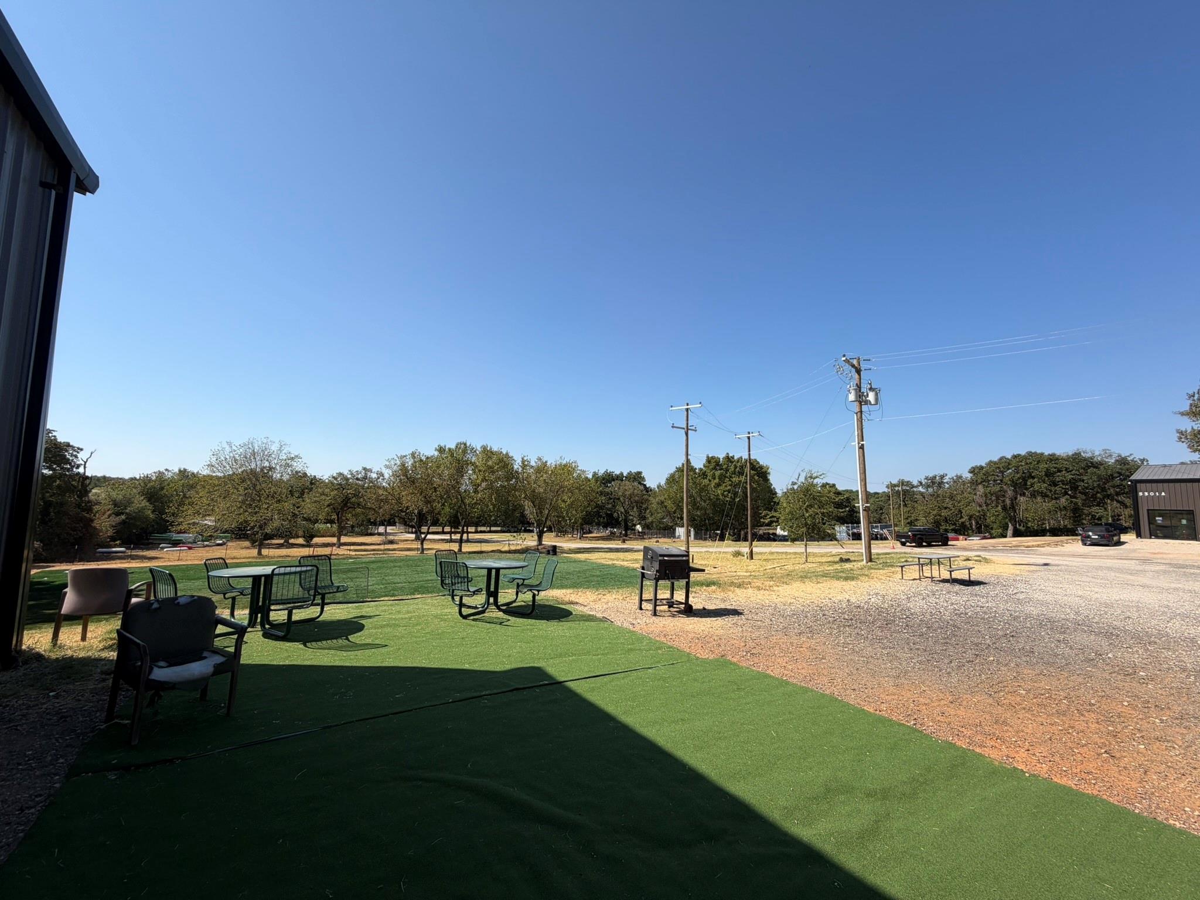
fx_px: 485
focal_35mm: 14
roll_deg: +0.5
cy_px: 450
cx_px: 600
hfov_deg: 102.1
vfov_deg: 85.7
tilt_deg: +5.0
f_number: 2.2
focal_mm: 2.22
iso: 20
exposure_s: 1/853
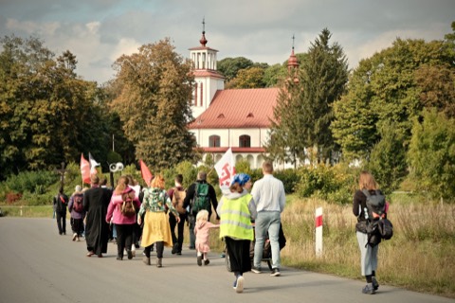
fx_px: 847
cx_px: 228
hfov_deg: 30.1
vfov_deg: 20.3
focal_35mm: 67
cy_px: 152
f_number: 4.5
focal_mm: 44.4
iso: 400
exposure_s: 1/1400
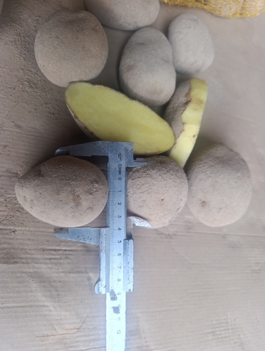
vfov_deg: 73.8
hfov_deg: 59.0
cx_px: 132
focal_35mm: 23
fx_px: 234
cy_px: 176
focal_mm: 6.14
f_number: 1.6
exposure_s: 1/50
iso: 800
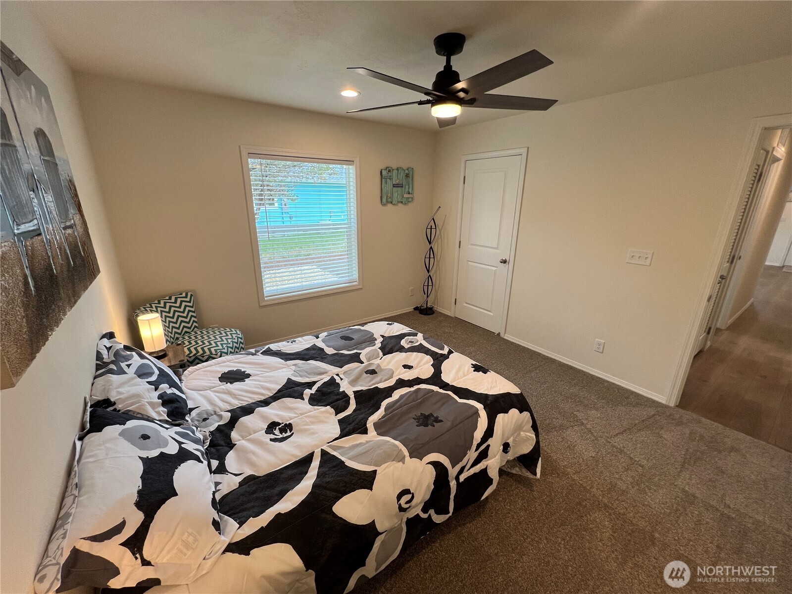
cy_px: 297
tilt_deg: -17.7
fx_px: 297
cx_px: 396
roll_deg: -0.8
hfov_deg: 106.2
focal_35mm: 13
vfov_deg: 89.9
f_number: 1.8
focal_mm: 1.57
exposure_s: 1/120
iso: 80
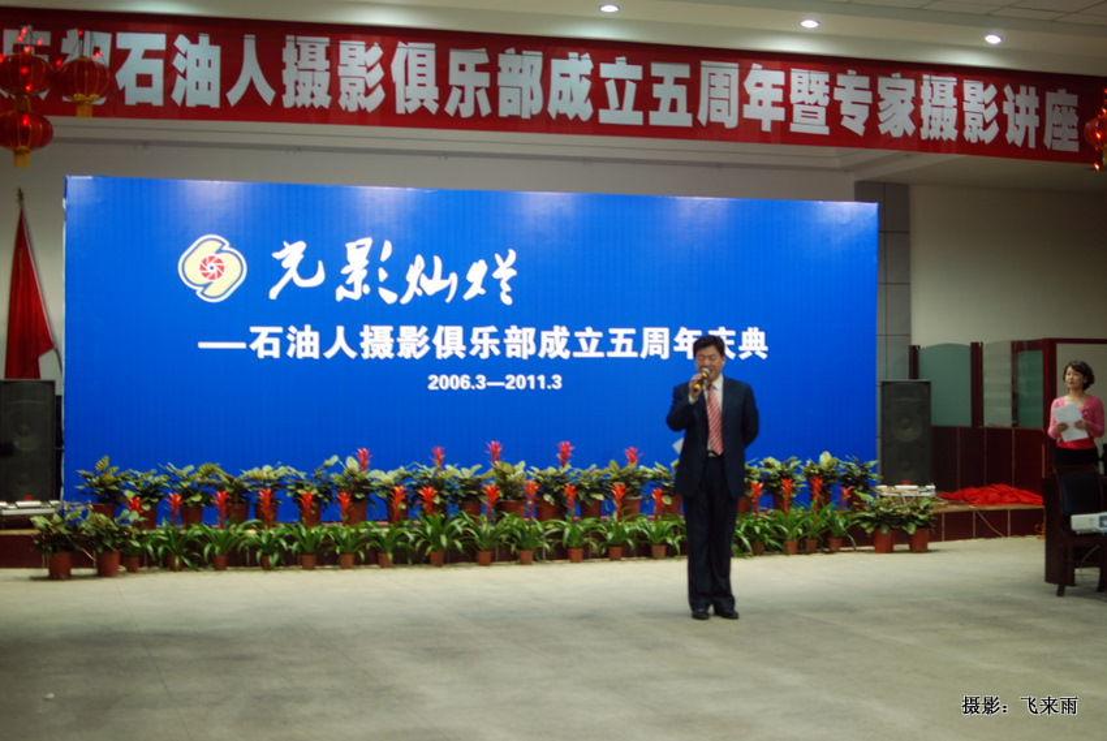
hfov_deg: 37.8
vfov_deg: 25.8
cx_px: 554
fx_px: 1616
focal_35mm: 52
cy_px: 370
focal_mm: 35
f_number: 1.8
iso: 160
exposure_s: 1/15
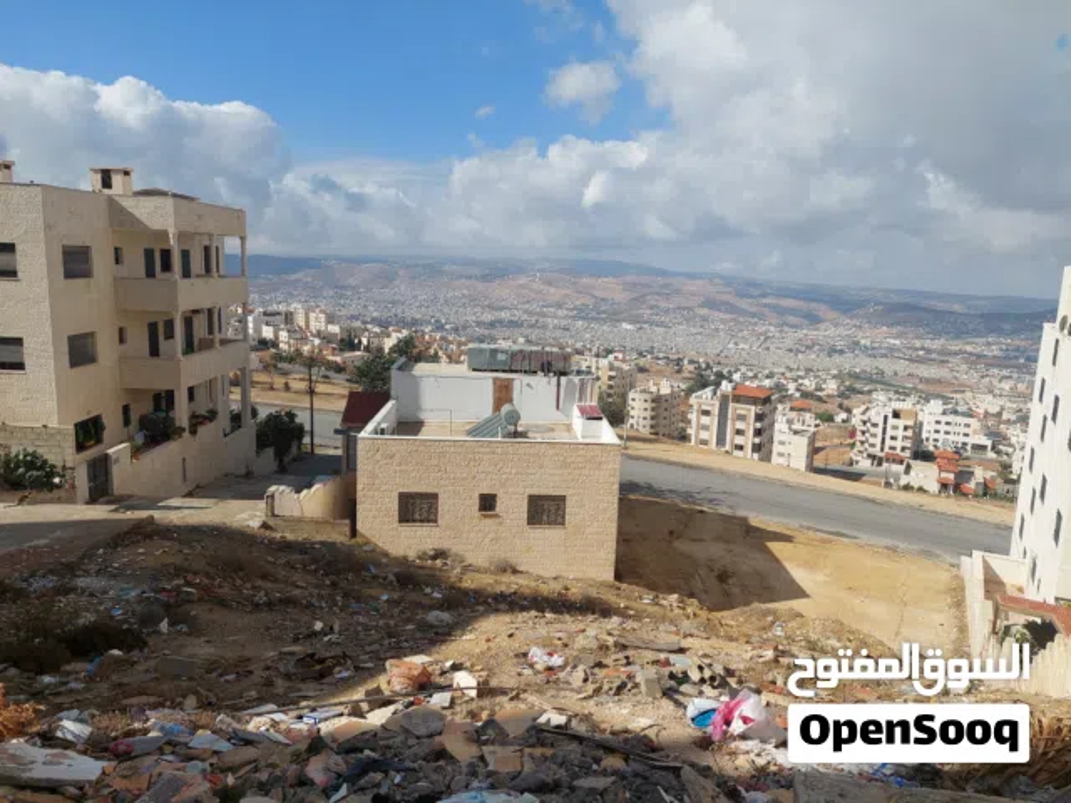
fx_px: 743
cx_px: 536
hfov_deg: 71.6
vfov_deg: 56.8
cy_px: 402
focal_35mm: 24
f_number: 1.8
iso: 40
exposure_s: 1/2798
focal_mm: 5.23
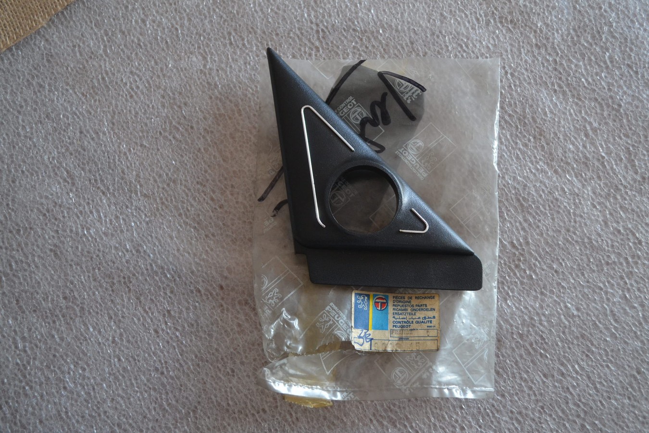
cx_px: 324
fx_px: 649
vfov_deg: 36.9
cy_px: 216
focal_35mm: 36
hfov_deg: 53.1
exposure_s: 1/60
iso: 900
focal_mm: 24
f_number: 4
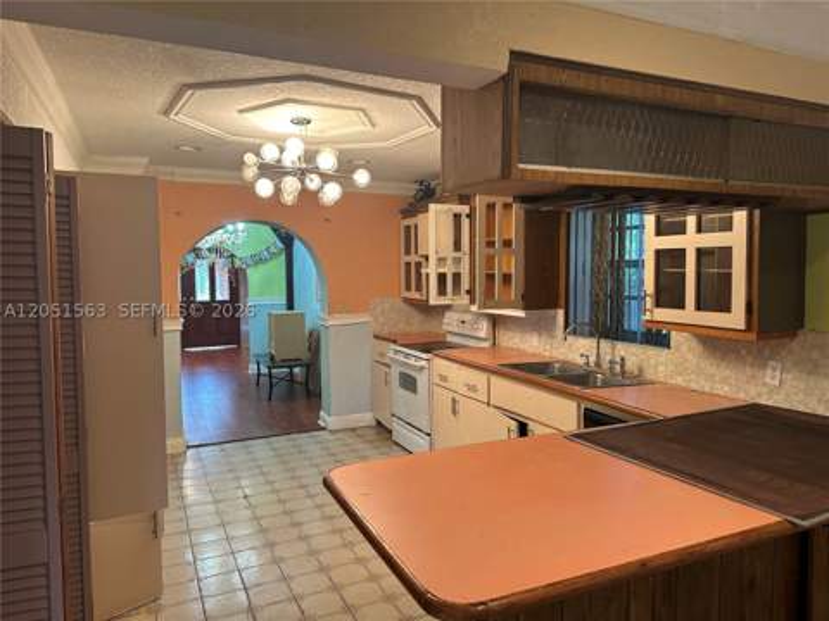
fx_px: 575
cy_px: 310
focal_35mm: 24
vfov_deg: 56.8
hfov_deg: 71.6
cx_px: 414
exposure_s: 1/60
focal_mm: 6.86
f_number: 1.78
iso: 160
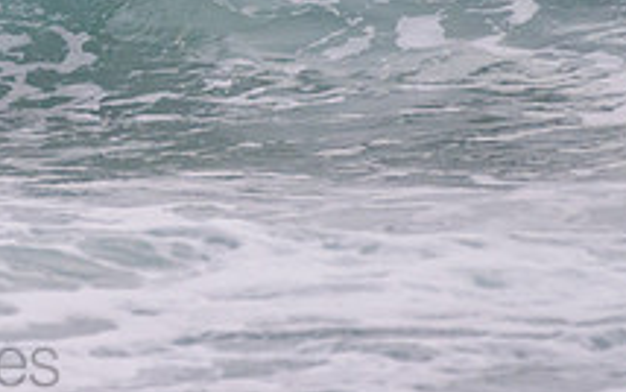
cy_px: -252
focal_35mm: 1696
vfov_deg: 0.8
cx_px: -73
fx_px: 28950
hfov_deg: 1.2
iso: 800
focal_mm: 500
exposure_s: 1/2000
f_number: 5.6
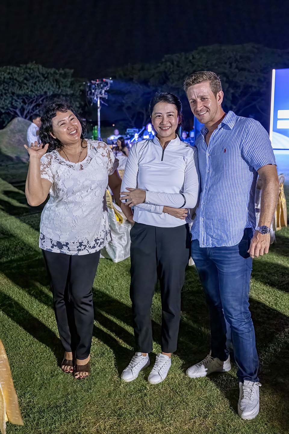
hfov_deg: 41.7
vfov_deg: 59.5
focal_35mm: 32
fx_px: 379
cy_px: 217
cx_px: 144
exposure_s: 1/200
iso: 8000
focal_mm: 31.5
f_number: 3.5
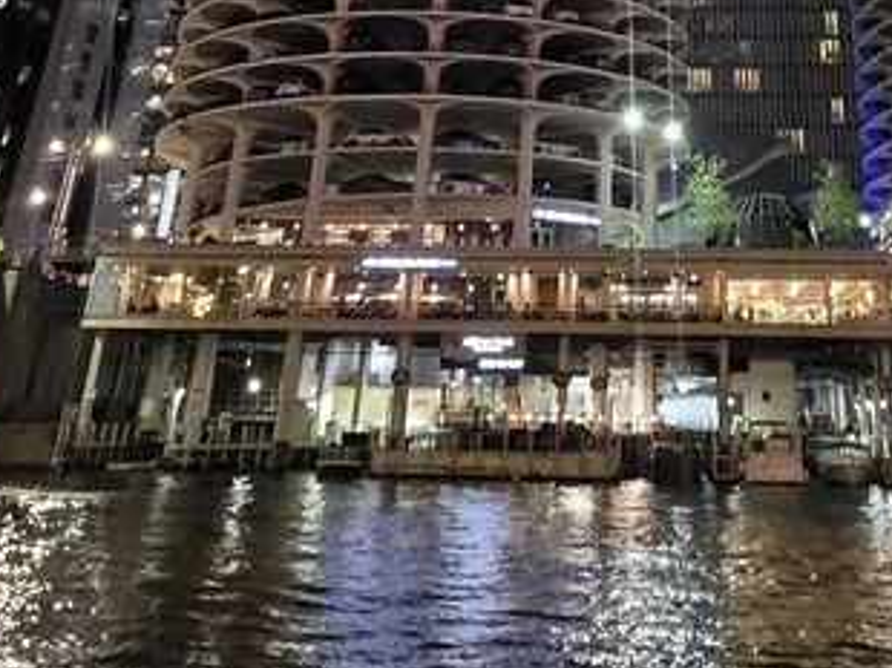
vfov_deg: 25.5
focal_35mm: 43
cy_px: -325
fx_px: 1107
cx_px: 647
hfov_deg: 42.8
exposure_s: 1/24
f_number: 2.2
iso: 2000
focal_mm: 2.2
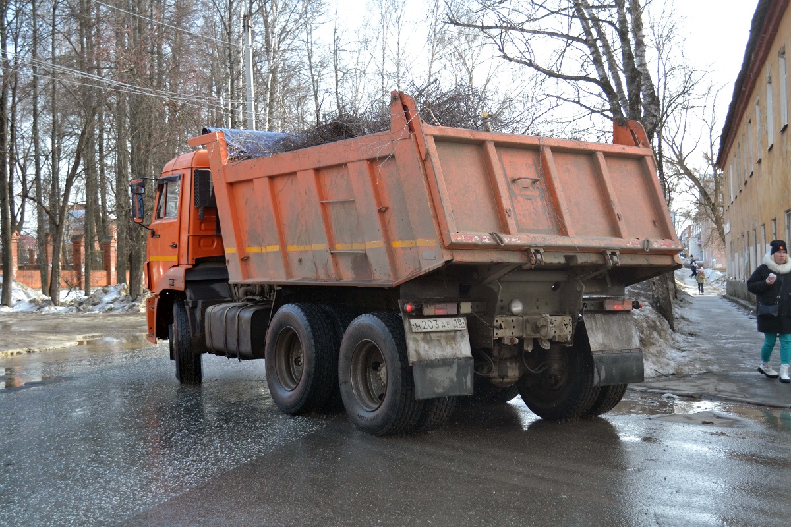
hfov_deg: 41.1
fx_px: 1055
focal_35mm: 48
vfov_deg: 28.1
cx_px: 396
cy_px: 264
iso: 400
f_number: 4.8
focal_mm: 32
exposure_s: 1/500
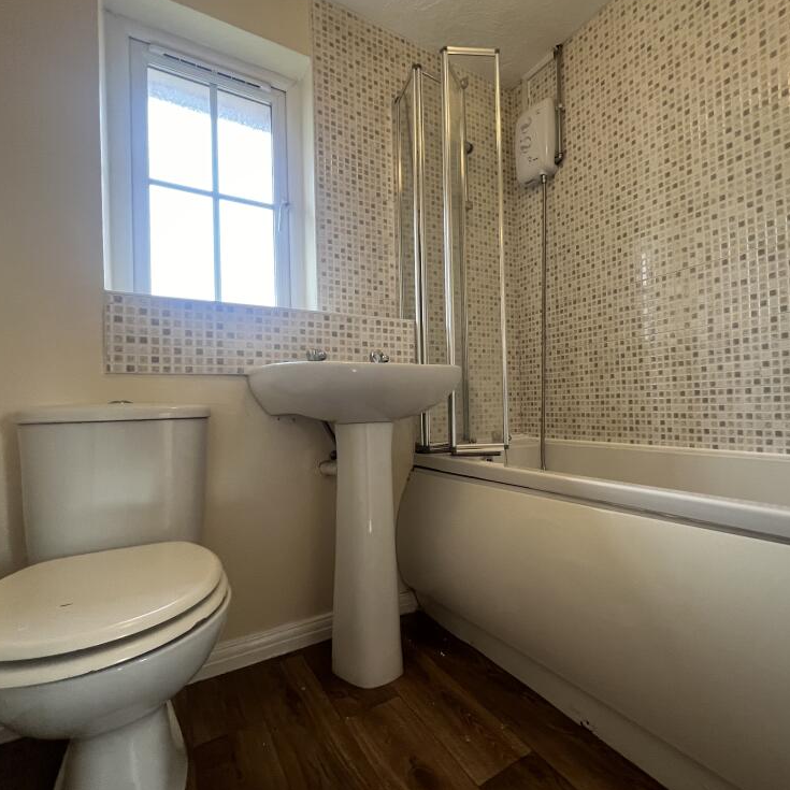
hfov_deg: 86.5
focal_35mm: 16
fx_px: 413
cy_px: 399
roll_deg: +1.7
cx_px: 469
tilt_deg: +1.3
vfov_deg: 87.4
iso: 250
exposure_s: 1/83
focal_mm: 1.57
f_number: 1.8
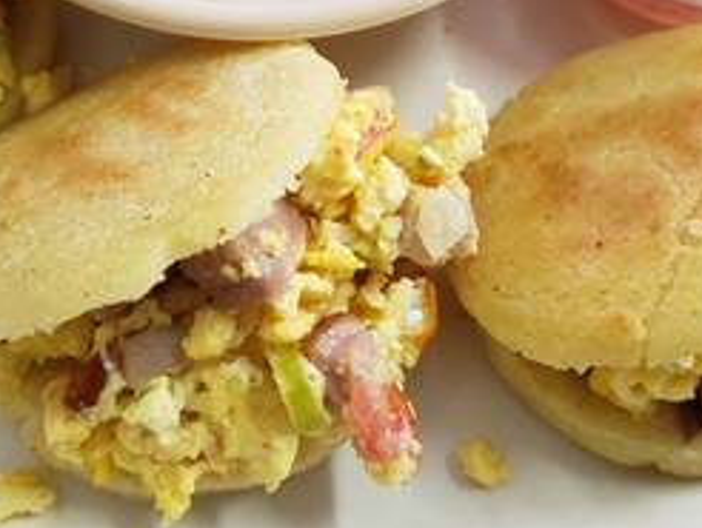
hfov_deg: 31.2
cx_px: 322
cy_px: 120
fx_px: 1259
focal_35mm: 62
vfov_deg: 23.4
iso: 250
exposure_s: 1/60
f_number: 1.5
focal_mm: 4.3
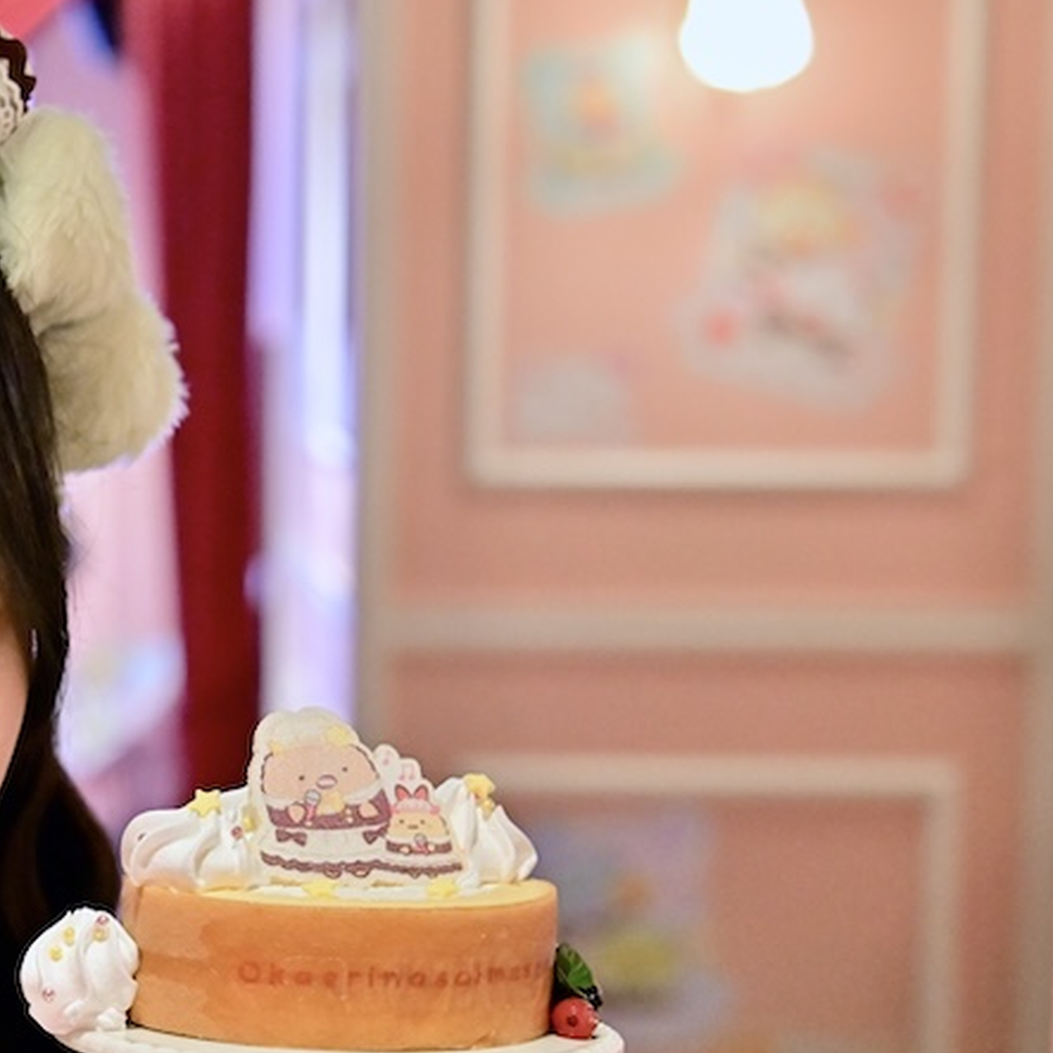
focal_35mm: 115
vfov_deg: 15.1
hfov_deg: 14.9
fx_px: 3958
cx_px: -31
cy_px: 767
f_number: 5.6
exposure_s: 1/250
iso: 4000
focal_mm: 60
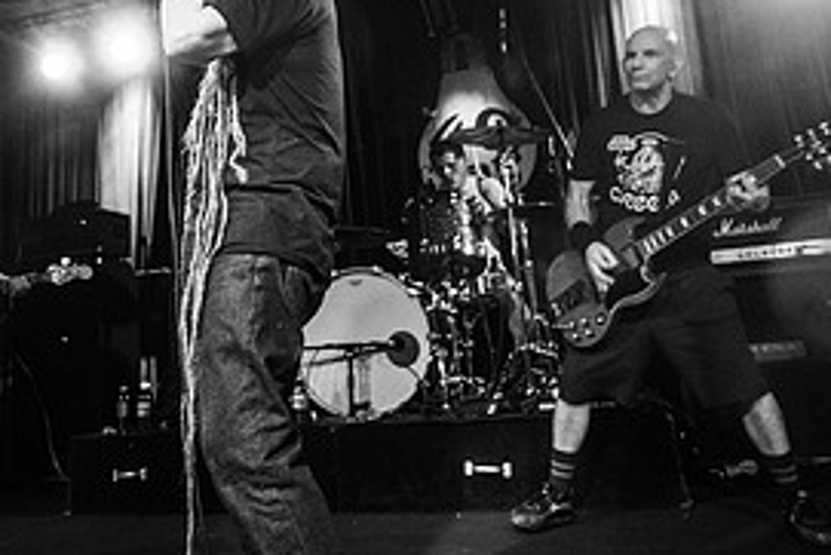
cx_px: 327
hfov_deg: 54.0
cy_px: 158
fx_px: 808
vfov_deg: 37.2
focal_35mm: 35
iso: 3200
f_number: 3.2
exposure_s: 1/125
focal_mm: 14
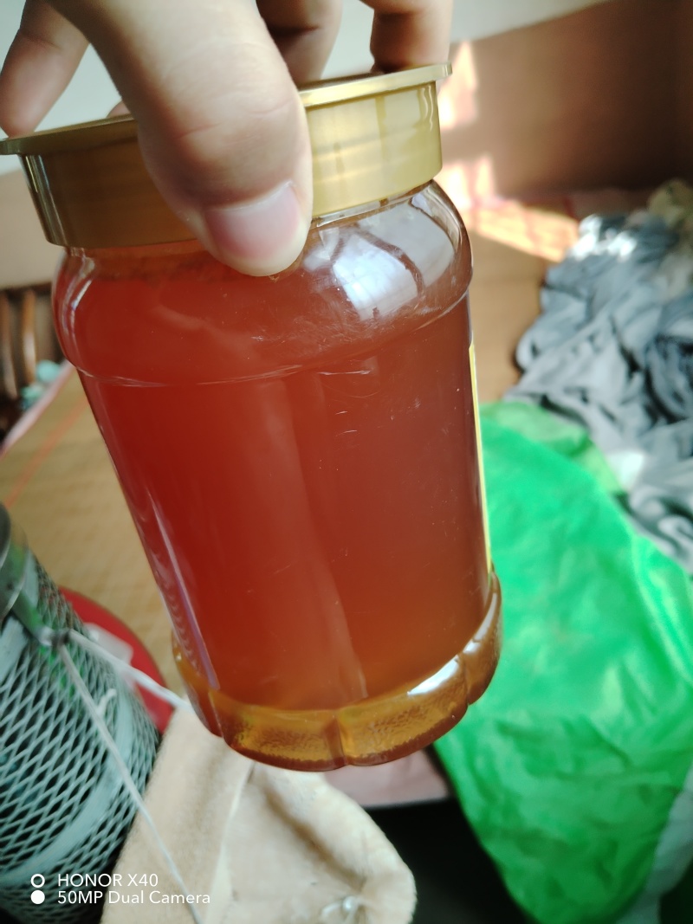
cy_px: 462
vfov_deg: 67.3
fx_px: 694
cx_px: 346
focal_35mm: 26
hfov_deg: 53.1
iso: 161
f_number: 1.8
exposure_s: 1/100
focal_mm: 4.25
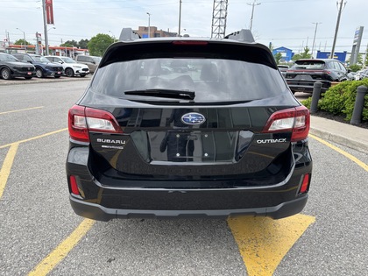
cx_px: 184
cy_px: 138
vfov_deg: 53.1
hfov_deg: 67.3
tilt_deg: -14.8
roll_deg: -3.1
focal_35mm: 26
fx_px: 276
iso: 50
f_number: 1.6
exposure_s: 1/1248
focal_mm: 5.96
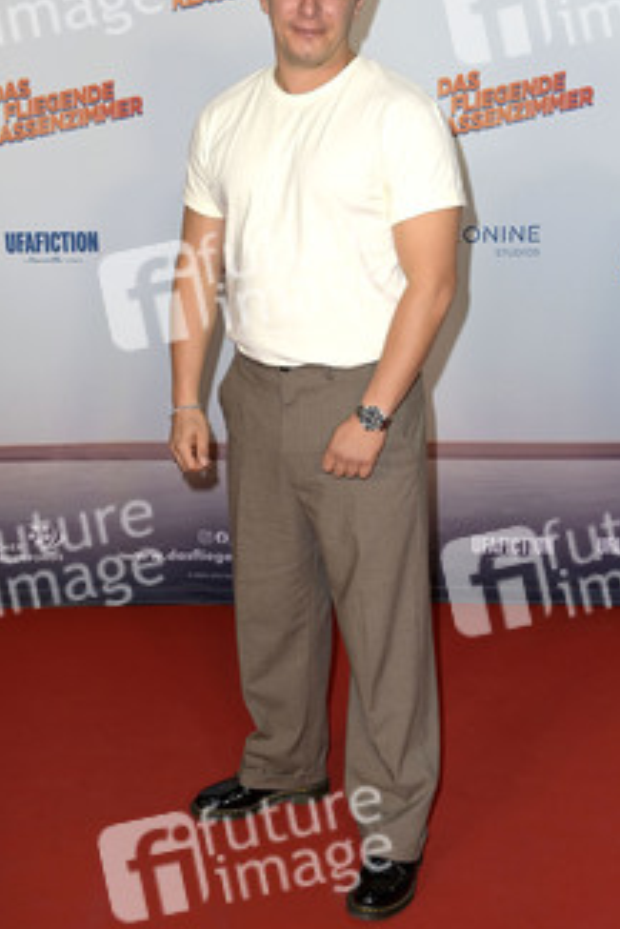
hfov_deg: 23.0
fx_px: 1522
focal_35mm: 59
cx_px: 329
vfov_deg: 33.9
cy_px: 426
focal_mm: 48
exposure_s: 1/250
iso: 640
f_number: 5.6
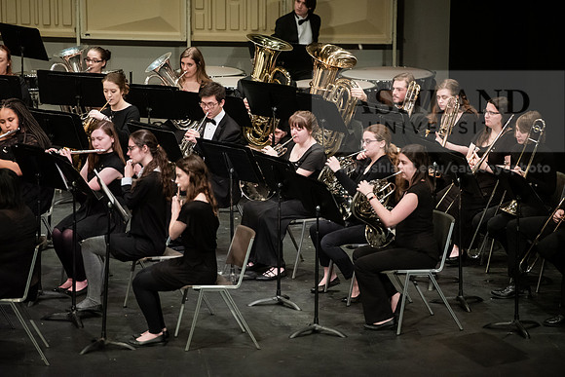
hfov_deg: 10.3
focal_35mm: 200
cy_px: 188
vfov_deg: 6.9
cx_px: 282
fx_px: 3139
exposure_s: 1/200
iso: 4000
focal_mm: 200
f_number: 3.5
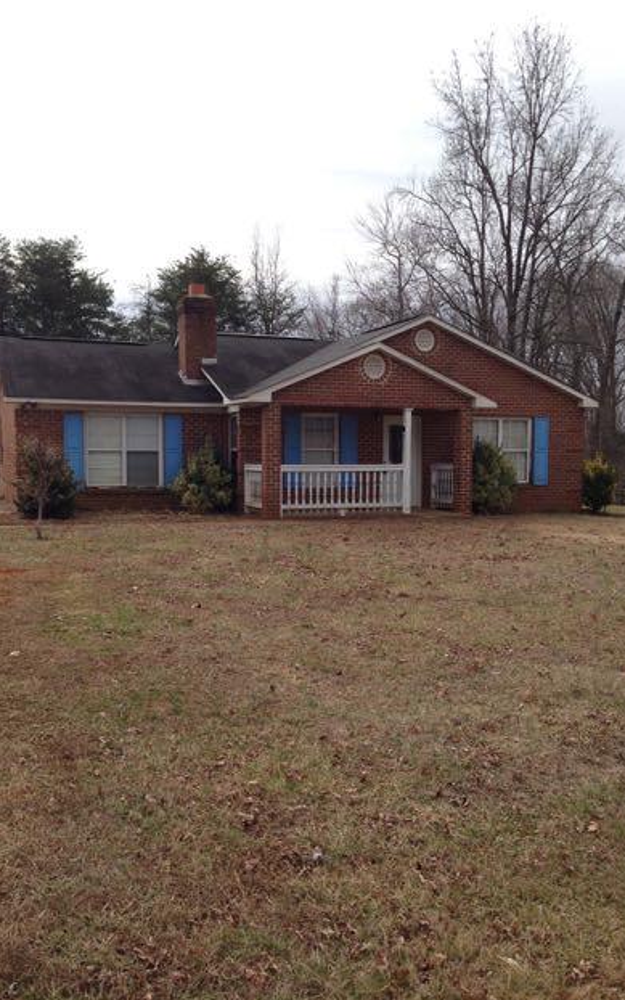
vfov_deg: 54.0
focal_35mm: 36
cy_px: 511
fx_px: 981
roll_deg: -0.7
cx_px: 307
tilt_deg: -3.1
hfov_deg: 35.3
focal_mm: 4.12
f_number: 2.4
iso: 50
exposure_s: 1/1748
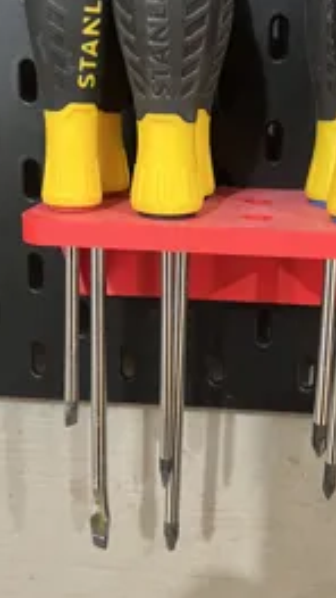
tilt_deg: -14.6
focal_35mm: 43
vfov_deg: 47.1
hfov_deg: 27.5
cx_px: 232
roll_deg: -2.6
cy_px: 246
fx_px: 681
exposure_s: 1/40
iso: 500
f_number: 1.5
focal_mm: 5.7
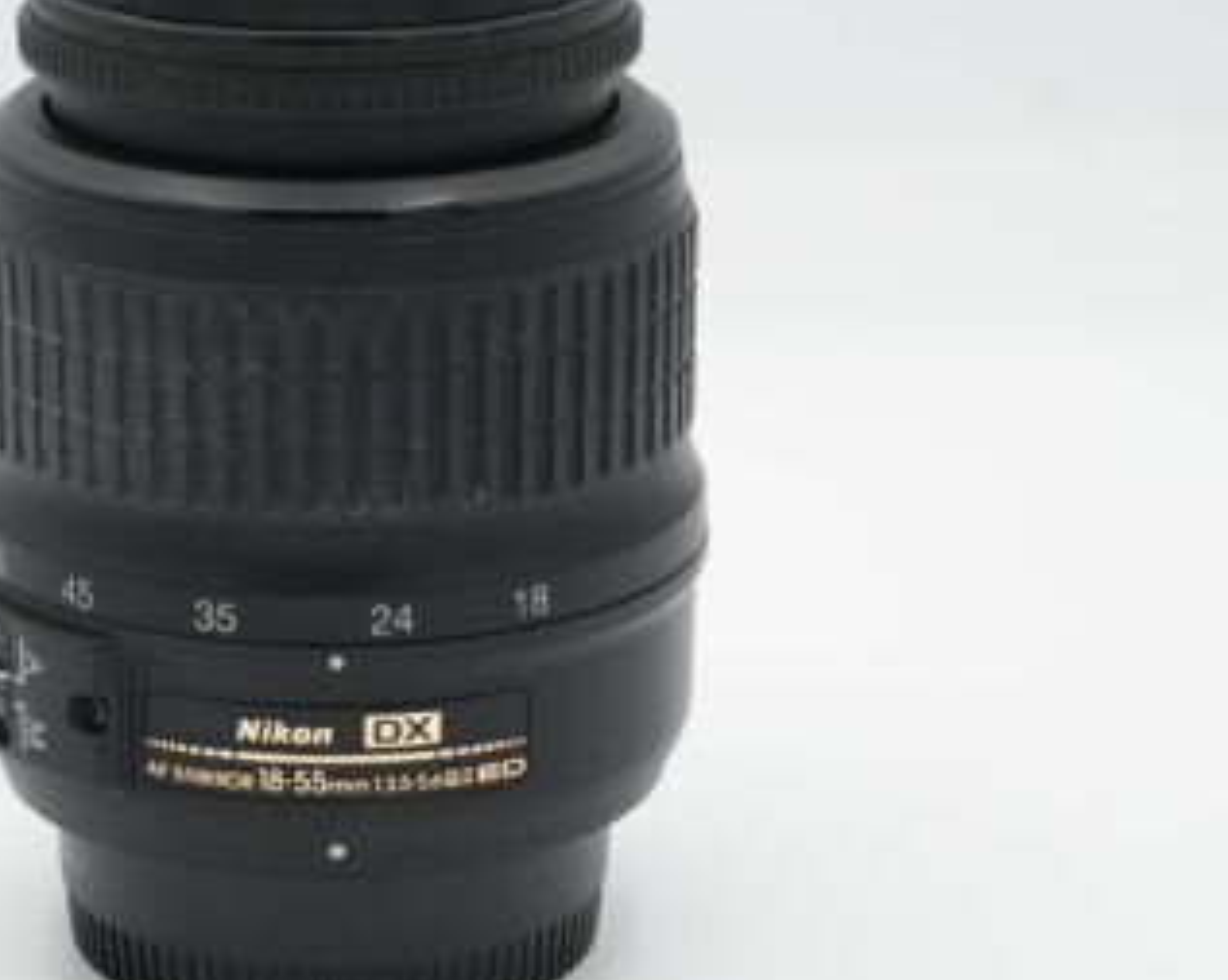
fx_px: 4667
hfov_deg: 14.9
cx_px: 356
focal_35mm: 129
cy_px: 387
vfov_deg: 12.0
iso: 200
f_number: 10
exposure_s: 1/80
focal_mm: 48.2
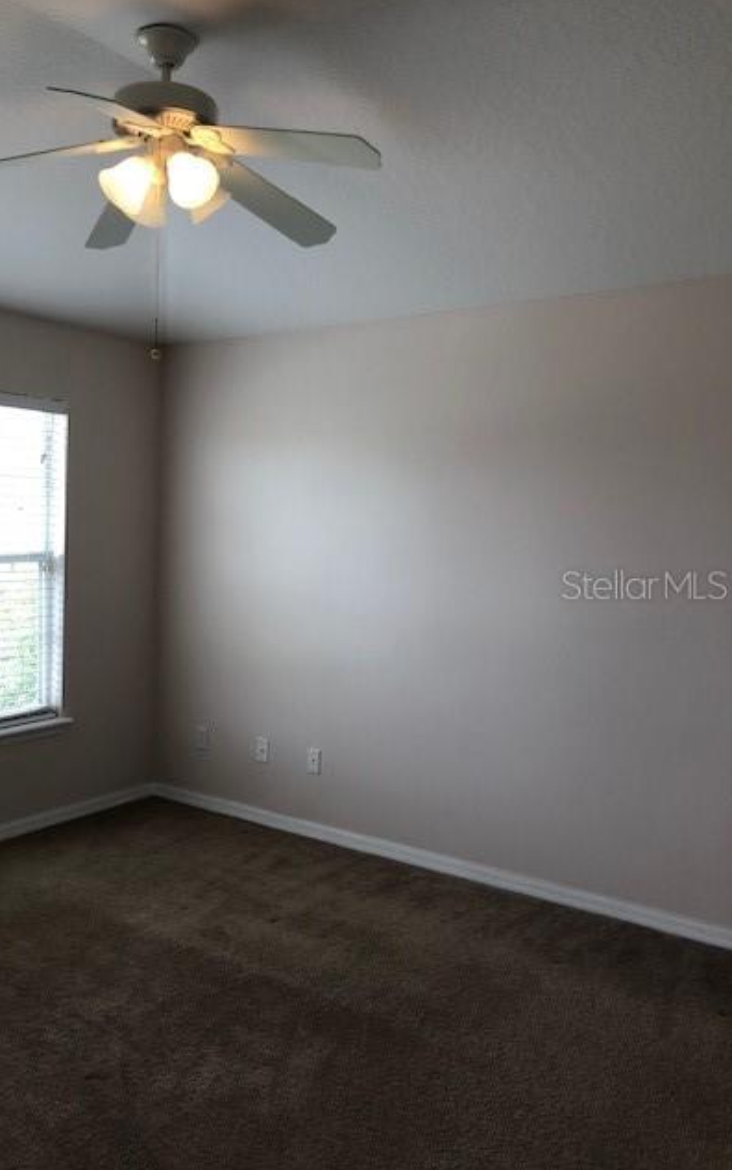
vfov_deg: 62.9
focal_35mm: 30
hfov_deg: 41.7
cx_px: 292
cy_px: 584
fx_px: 957
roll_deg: -1.6
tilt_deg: -3.0
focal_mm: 4
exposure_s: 1/120
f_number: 1.8
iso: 32
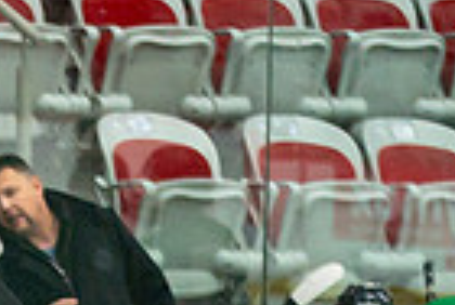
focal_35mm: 900
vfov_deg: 1.5
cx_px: -526
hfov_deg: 2.3
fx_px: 11399
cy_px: 936
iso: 500
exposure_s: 1/640
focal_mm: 125
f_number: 3.2
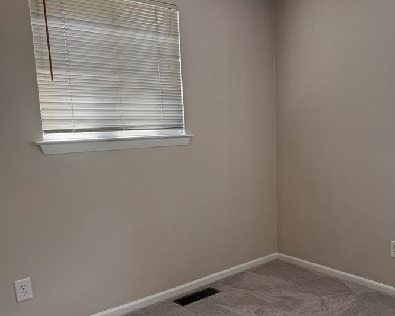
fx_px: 421
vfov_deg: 41.0
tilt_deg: -11.2
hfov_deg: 48.4
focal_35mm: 36
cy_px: 191
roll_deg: -0.3
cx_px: 296
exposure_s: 1/171
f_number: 1.78
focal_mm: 6.76
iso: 80
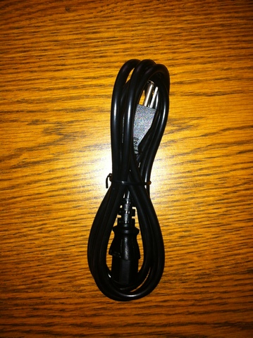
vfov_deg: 52.7
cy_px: 169
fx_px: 342
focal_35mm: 35
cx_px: 126
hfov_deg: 40.6
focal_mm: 3.85
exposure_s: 1/22
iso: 80
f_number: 2.8
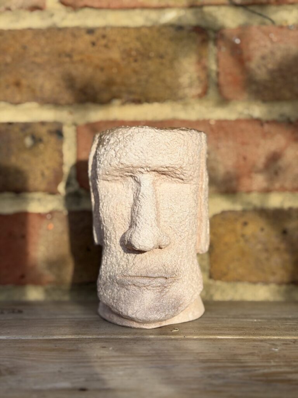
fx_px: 551
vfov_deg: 39.7
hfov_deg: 30.3
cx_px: 149
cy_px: 199
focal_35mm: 48
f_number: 1.78
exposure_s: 1/1575
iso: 64
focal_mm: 6.76
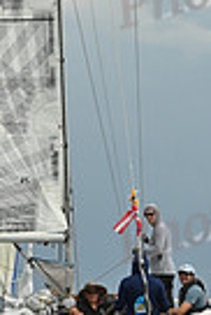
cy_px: -118
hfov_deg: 4.6
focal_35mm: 298
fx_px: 2613
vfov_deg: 6.8
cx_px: -3
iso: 320
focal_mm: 70
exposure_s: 1/1600
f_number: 10
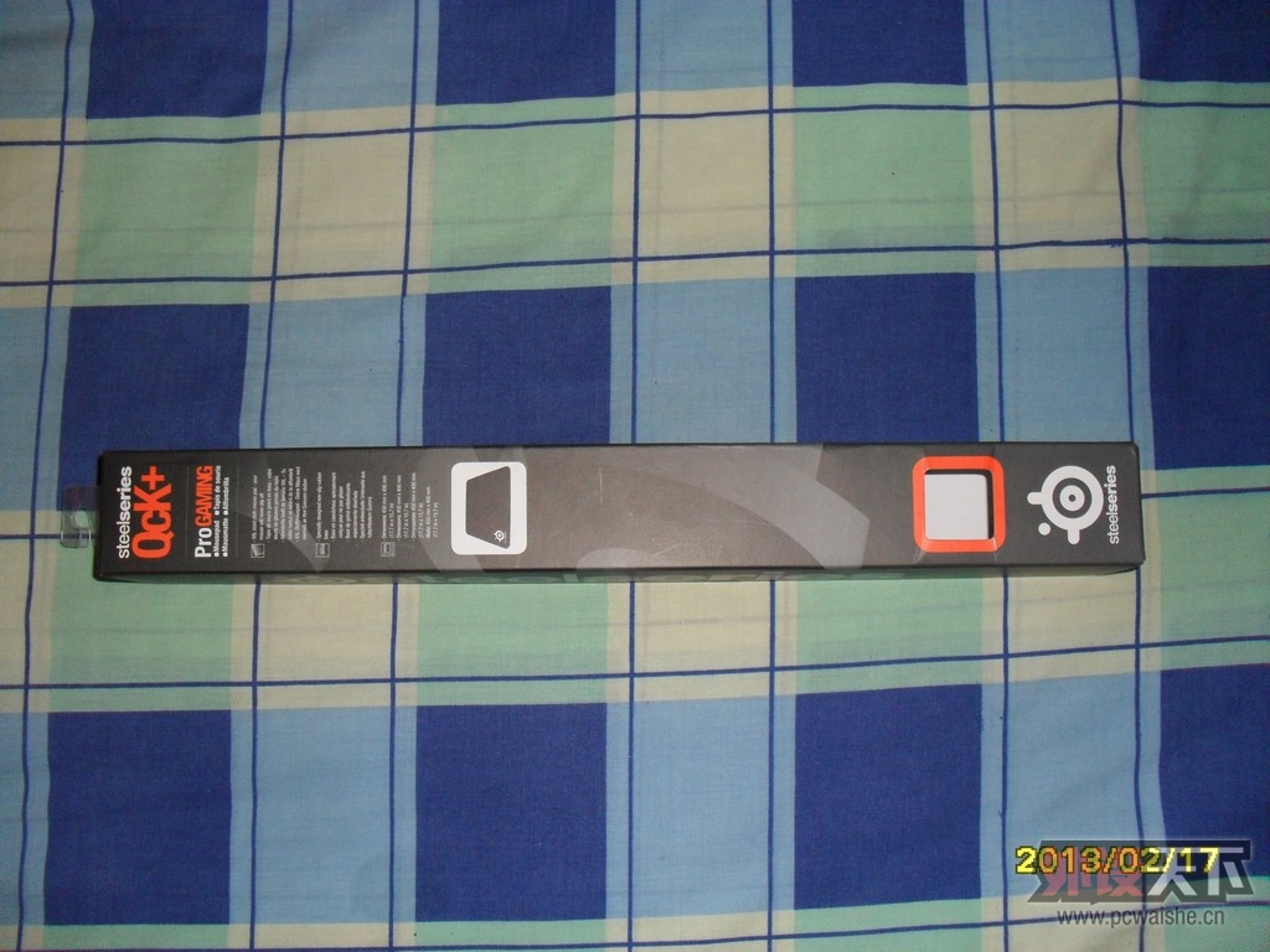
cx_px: 635
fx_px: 1284
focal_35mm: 35
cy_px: 476
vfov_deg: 40.7
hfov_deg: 52.6
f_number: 3.2
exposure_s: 1/45
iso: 200
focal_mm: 6.3
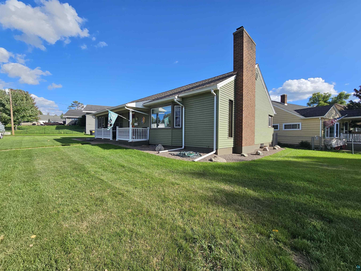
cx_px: 180
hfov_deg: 106.2
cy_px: 136
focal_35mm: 13
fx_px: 136
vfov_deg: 89.9
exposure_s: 1/1899
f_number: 2.2
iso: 50
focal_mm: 2.2
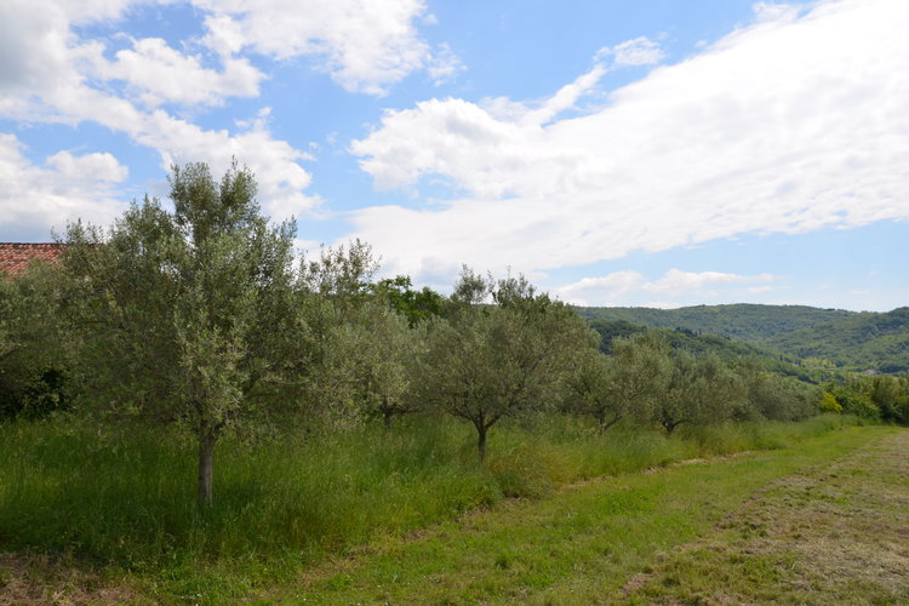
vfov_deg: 47.9
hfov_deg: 67.4
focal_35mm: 27
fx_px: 682
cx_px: 454
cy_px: 303
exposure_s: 1/200
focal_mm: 18
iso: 100
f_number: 10
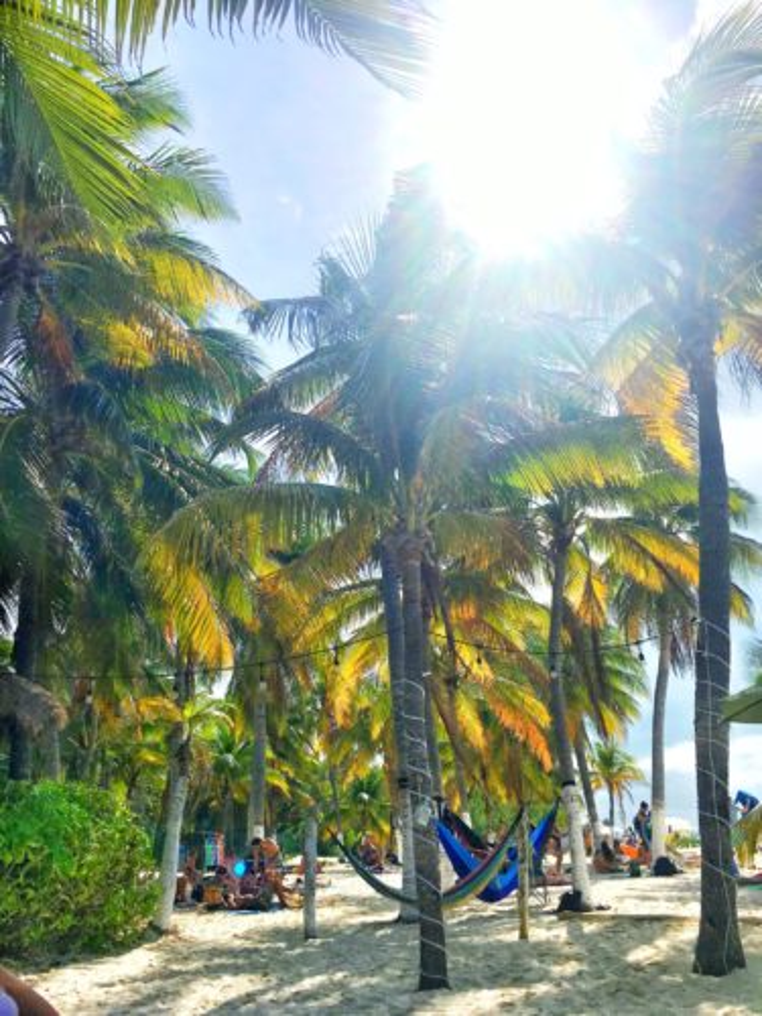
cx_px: 381
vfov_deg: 61.7
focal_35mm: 29
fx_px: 851
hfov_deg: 48.2
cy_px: 508
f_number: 2.2
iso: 25
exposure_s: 1/7692
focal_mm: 4.15
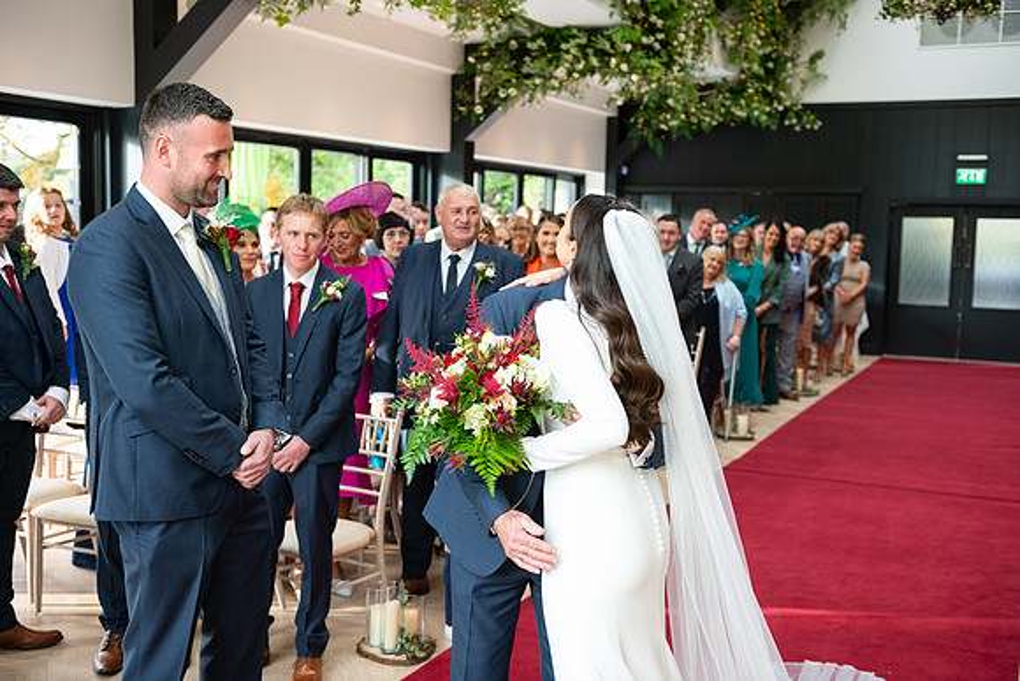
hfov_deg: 46.4
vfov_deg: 31.9
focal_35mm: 42
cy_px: 340
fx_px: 1190
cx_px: 510
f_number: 3.5
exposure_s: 1/160
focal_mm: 42
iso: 640
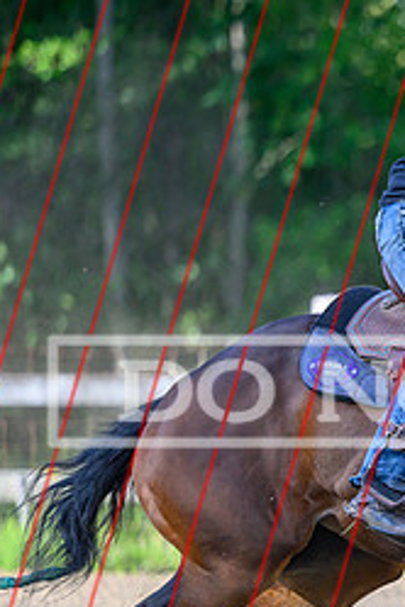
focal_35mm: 438
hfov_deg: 3.1
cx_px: 598
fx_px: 7391
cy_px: 329
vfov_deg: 4.7
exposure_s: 1/2500
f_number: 2.8
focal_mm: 160
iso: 720
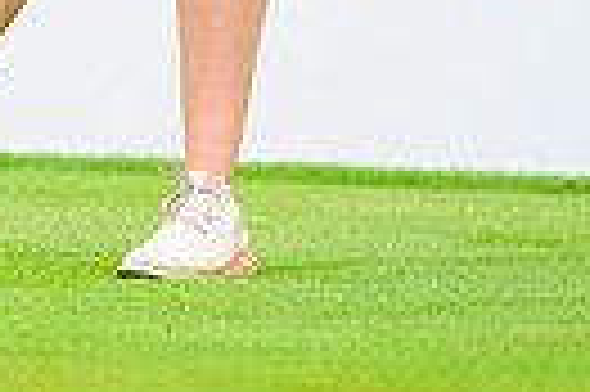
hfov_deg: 3.4
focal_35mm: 599
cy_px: -471
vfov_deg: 2.3
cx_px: -194
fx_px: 9805
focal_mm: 135
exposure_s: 1/2500
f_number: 2.8
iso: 3200
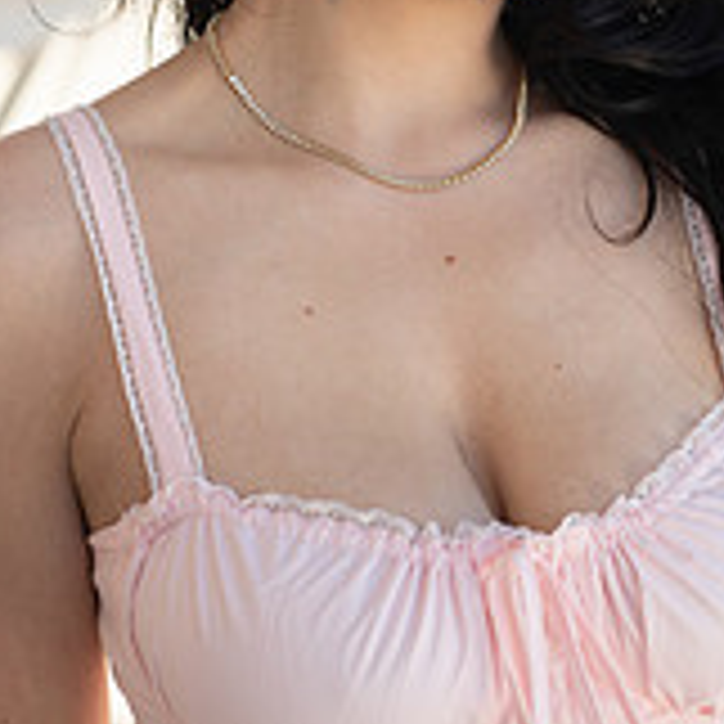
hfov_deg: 14.6
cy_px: -99
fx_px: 2816
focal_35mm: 119
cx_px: 537
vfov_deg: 14.3
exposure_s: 1/400
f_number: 3.2
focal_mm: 50
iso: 125
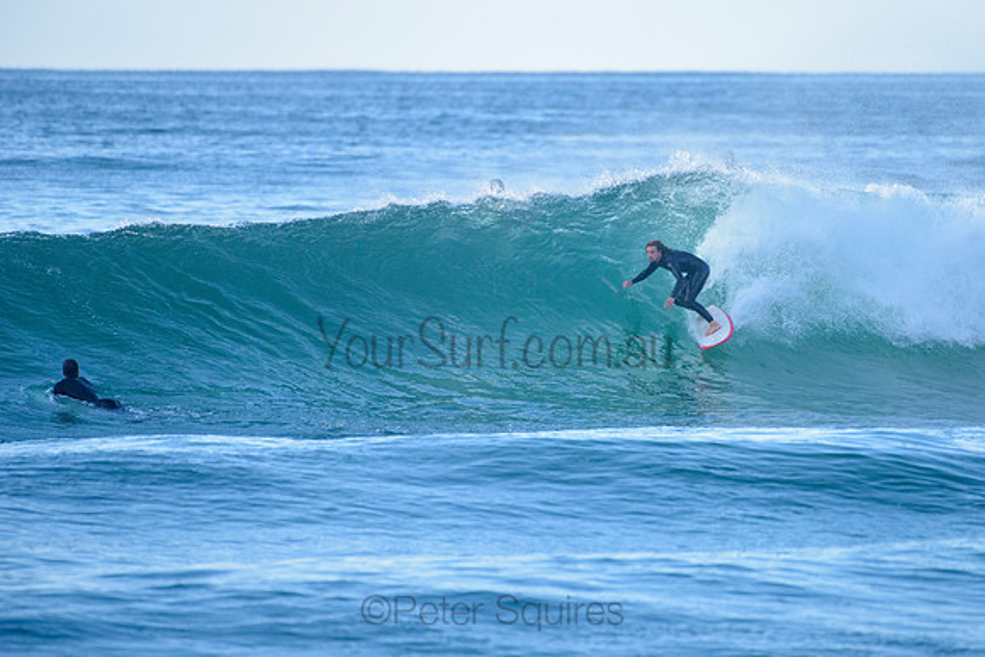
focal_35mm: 613
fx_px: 16785
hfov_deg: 3.4
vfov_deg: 2.2
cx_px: 599
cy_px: 285
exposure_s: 1/2000
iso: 560
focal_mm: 500
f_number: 5.6
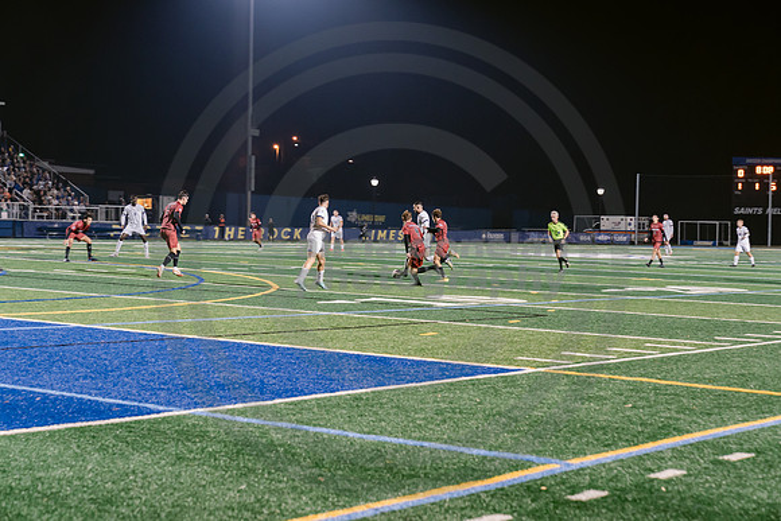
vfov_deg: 19.5
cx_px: 390
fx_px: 1519
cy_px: 261
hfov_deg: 28.8
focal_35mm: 70
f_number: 4
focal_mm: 70
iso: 2500
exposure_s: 1/160
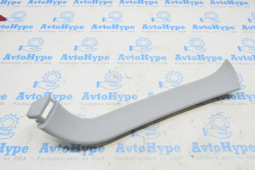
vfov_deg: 39.9
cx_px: 128
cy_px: 85
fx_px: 234
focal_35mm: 33
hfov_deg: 57.3
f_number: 20
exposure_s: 1/15
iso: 6400
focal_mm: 22
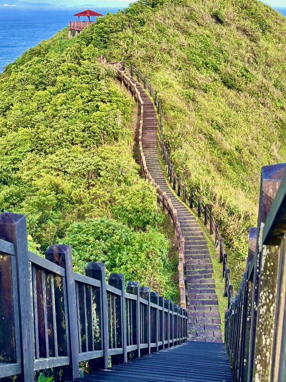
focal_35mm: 54
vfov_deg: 35.5
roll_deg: -0.2
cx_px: 133
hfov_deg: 27.0
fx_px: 595
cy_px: 202
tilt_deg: -17.7
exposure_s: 1/121
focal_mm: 6.86
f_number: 1.78
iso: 80
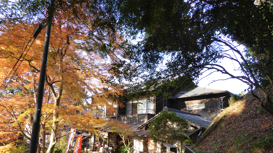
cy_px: 85
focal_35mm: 28
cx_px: 133
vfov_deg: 41.4
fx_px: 203
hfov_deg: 67.9
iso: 160
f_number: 3.3
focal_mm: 4.3
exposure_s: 1/100
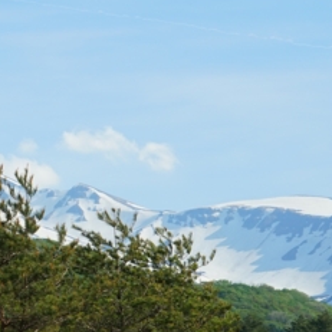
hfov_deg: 7.1
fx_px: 2648
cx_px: -174
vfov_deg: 7.2
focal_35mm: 244
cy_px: 256
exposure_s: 1/160
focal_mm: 83
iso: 100
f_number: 10
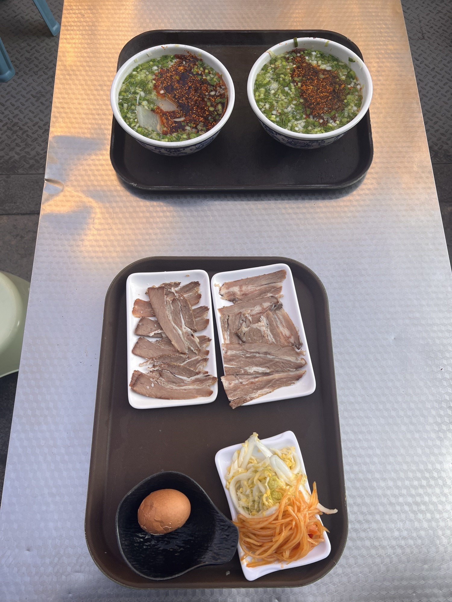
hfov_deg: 53.1
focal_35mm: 26
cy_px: 301
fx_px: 453
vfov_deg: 67.3
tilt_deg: -72.6
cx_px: 226
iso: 50
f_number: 1.5
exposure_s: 1/880
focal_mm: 5.7
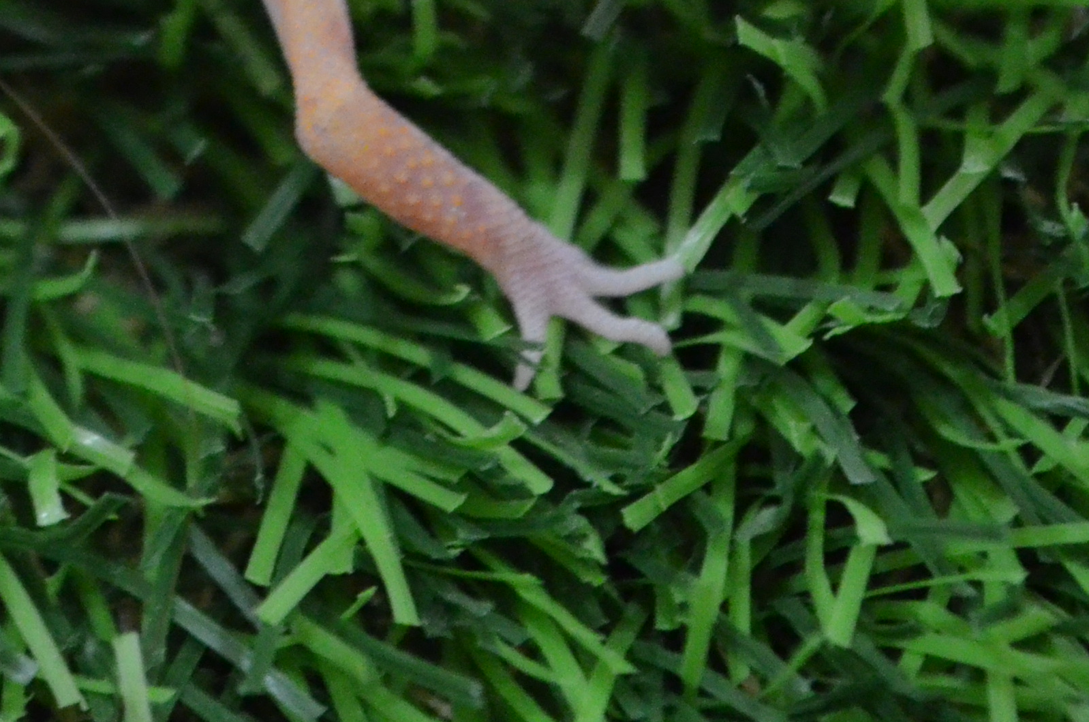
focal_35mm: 222
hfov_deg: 9.3
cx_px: 305
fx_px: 6703
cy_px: -179
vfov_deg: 6.1
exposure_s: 1/25
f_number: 5.6
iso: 3200
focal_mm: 48
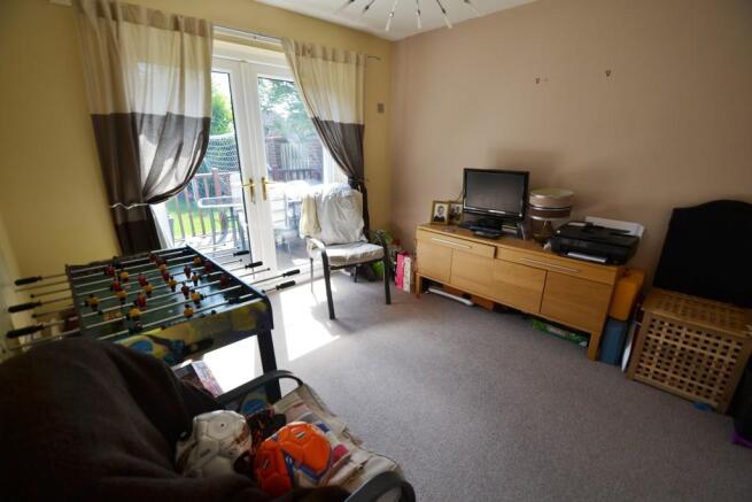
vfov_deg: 77.4
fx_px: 313
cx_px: 376
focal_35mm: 15
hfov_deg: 100.4
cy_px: 251
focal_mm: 10
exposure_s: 1/100
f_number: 5
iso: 100
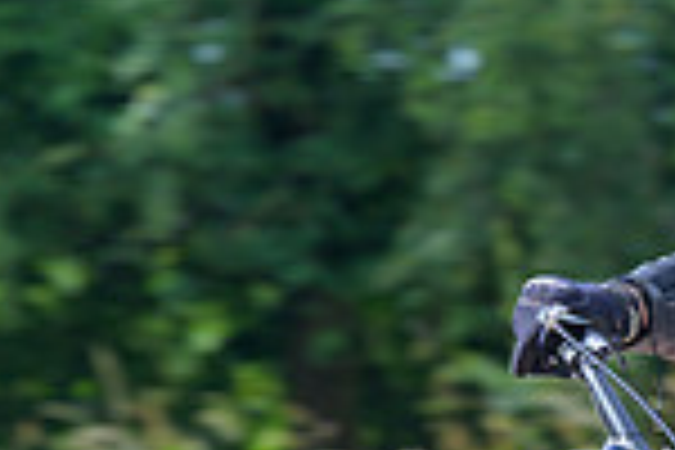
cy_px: 594
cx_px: 846
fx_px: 15186
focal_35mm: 810
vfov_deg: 1.7
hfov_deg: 2.5
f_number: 5
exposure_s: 1/320
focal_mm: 140
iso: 125
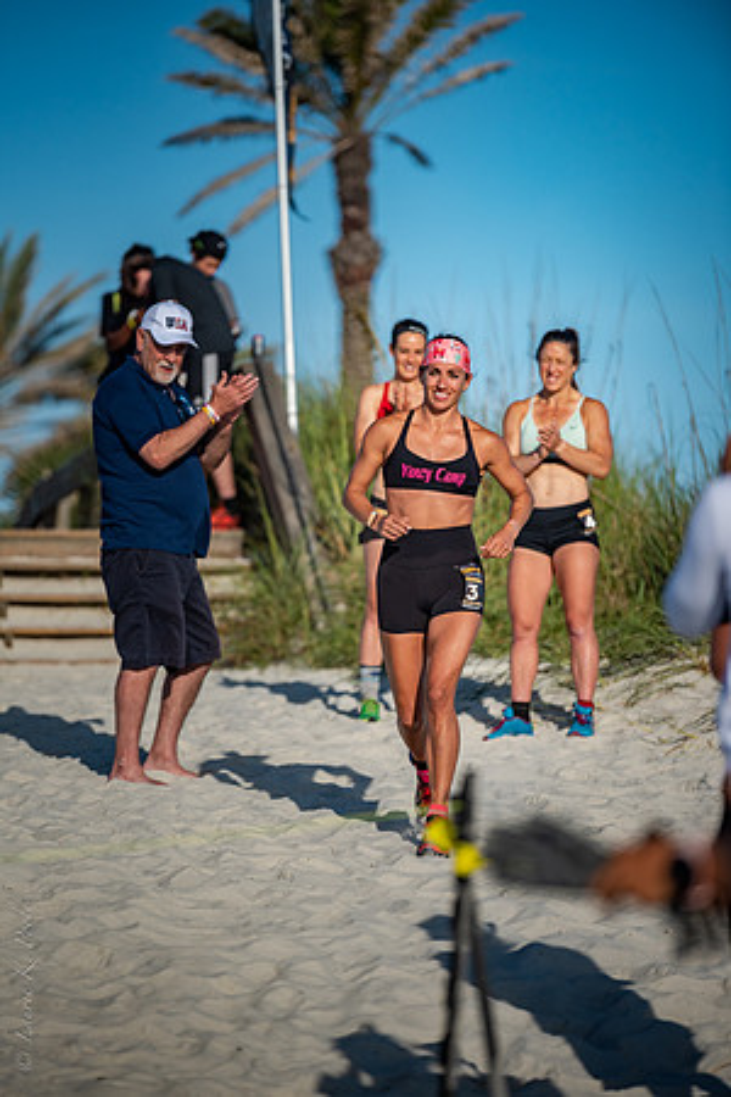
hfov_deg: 7.4
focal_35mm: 185
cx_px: 366
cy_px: 548
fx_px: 5634
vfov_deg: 11.1
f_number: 2.8
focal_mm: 185
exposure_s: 1/4000
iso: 280
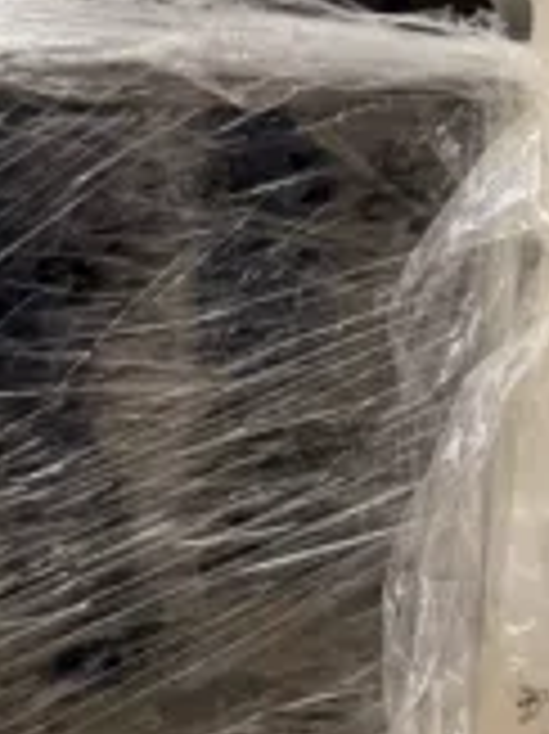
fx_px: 1249
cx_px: 40
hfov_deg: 24.0
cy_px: 455
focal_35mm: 59
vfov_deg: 32.6
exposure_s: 1/33
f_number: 1.78
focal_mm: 6.76
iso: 800
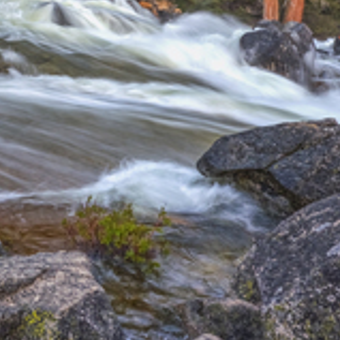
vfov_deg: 31.8
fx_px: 533
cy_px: -24
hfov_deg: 28.9
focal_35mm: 48
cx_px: -101
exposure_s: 1/6
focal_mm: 16
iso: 100
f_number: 16
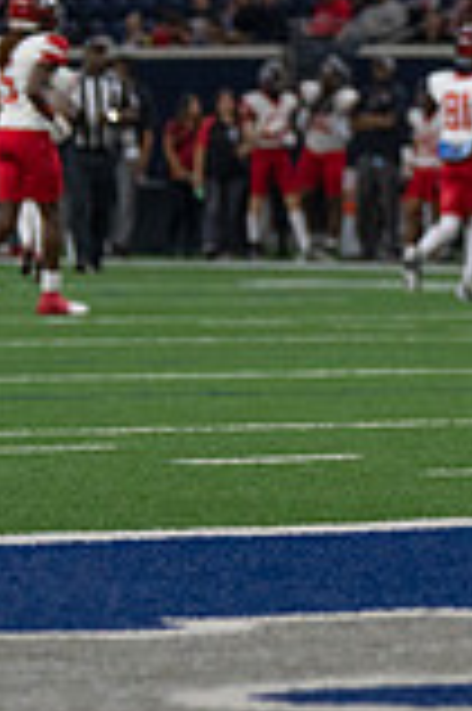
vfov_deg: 5.6
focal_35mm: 370
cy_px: 54
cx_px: 998
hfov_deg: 3.7
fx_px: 7292
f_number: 2.8
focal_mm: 94
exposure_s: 1/1000
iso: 1600
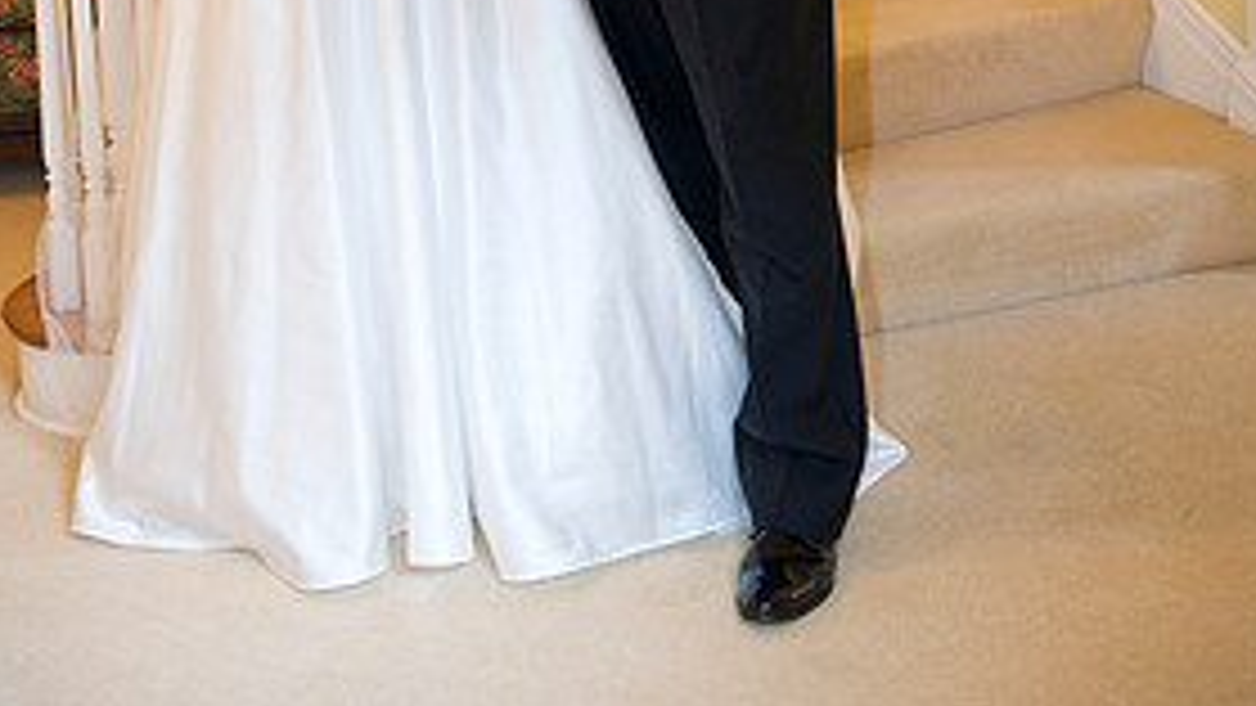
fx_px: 2365
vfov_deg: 15.9
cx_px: 619
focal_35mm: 71
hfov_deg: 29.7
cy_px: -283
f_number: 3.5
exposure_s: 1/60
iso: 1250
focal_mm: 42
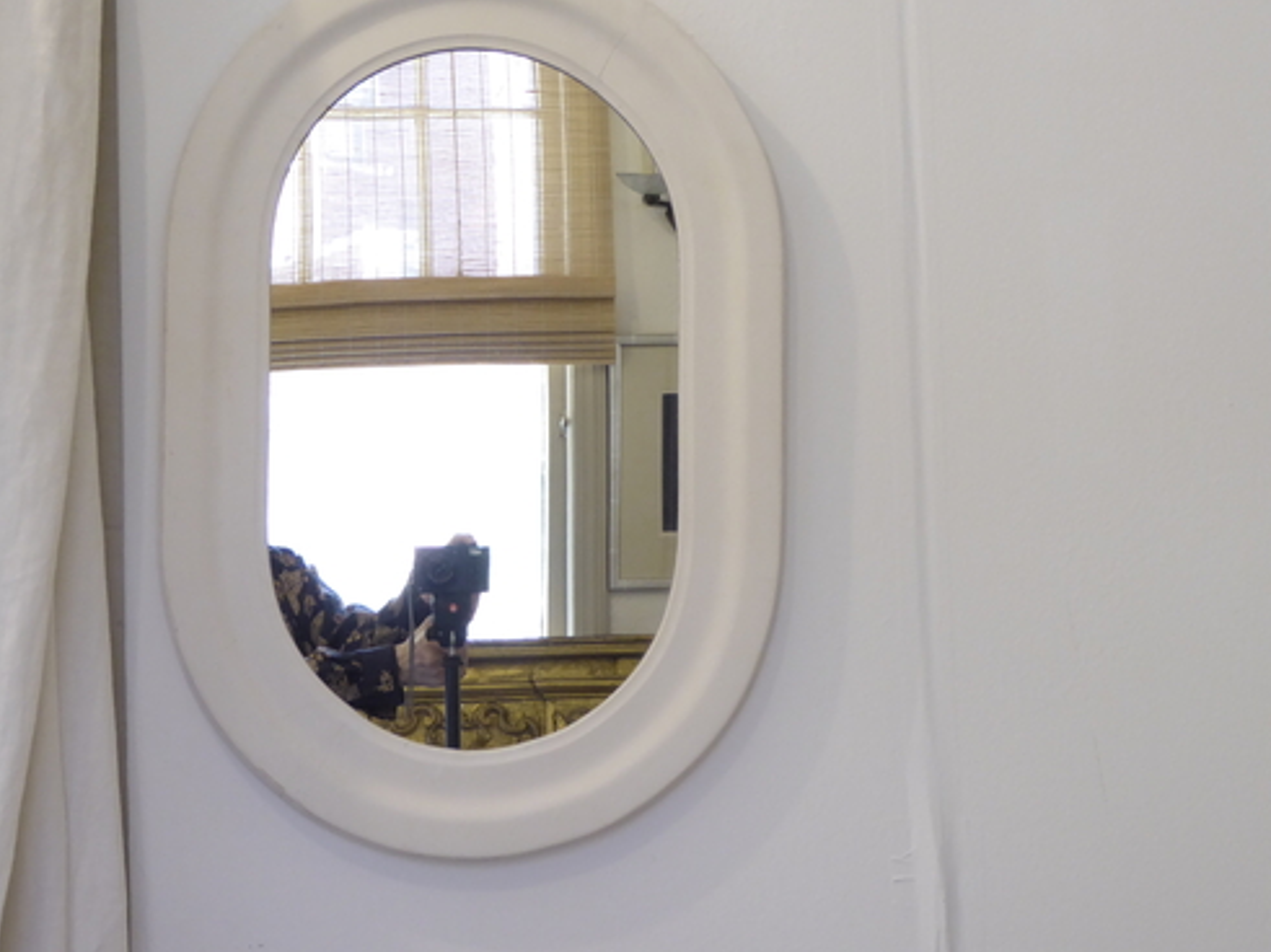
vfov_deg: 22.2
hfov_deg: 29.4
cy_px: 440
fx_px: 2423
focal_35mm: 66
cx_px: 549
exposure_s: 1/20
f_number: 4.1
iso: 400
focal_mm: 9.6
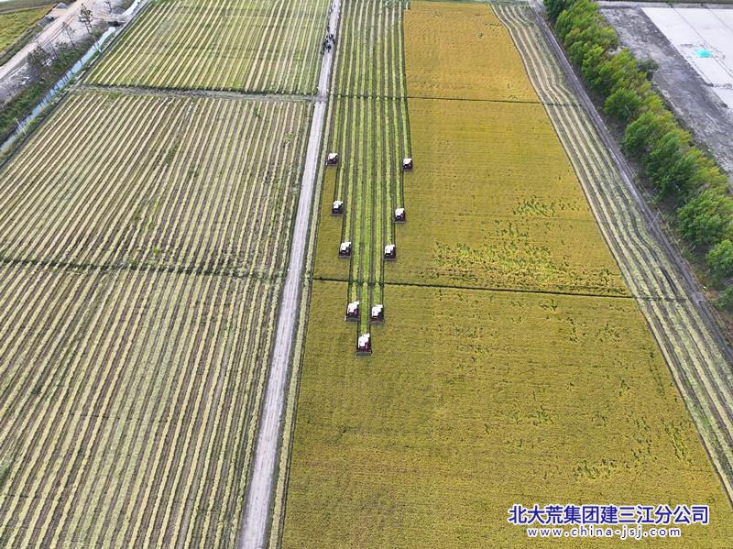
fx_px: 508
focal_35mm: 24
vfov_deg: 56.8
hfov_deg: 71.6
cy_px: 274
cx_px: 366
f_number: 2.8
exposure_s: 1/400
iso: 100
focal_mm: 12.29
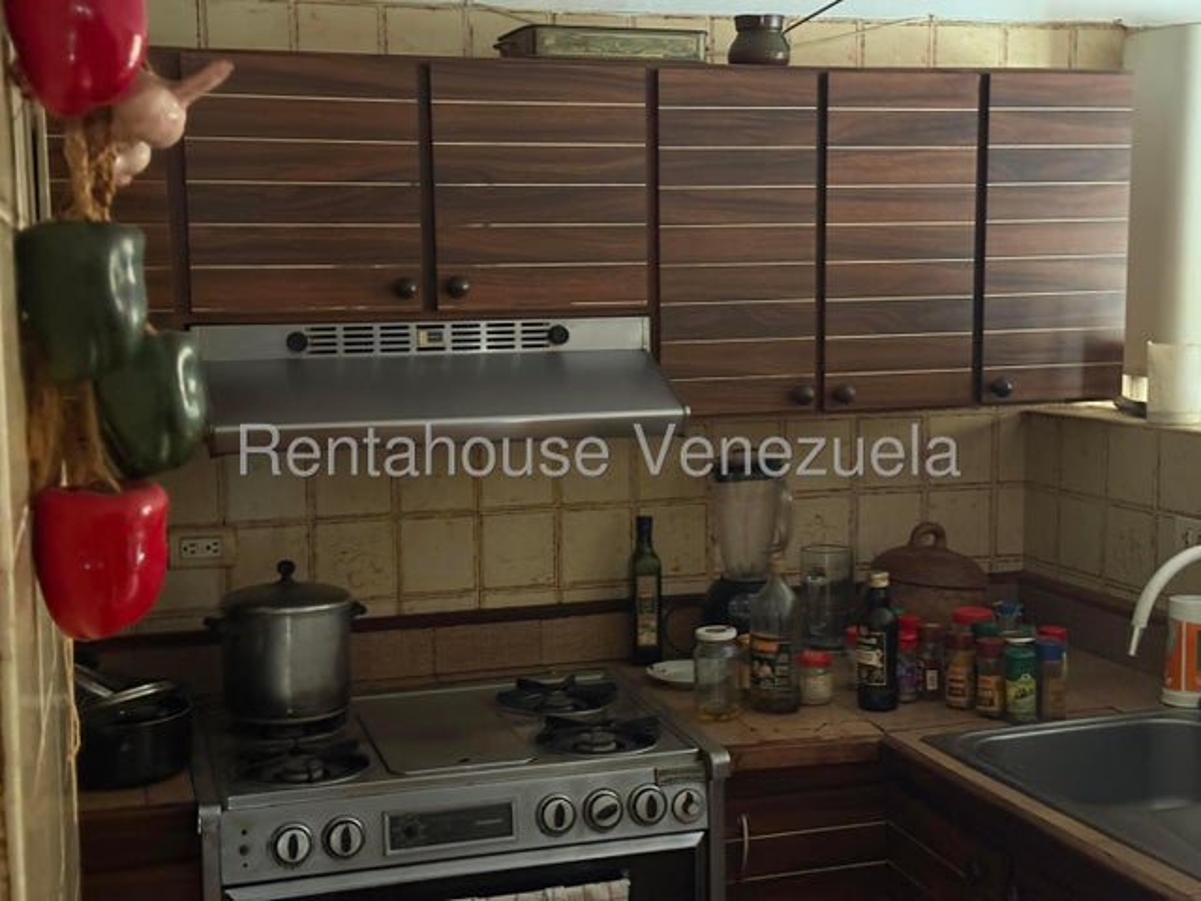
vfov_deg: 30.3
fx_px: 1665
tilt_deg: -5.1
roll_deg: +0.9
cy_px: 450
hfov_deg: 39.7
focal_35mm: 48
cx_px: 600
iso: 1000
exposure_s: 1/18
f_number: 1.78
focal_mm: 6.76
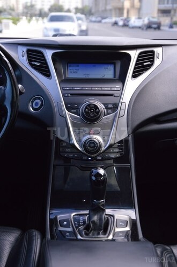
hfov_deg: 21.5
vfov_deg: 31.9
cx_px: 88
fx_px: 465
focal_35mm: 63
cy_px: 134
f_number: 5.6
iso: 800
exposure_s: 1/400
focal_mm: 42
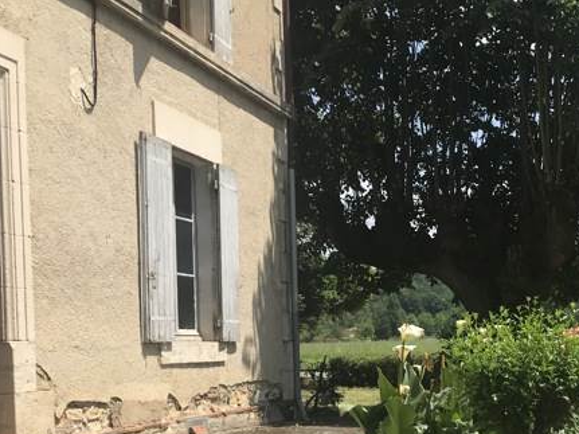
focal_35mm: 52
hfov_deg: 34.6
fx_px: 870
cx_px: 532
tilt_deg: -3.1
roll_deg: +1.7
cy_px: 379
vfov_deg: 27.2
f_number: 1.8
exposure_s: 1/1996
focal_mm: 3.99
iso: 20
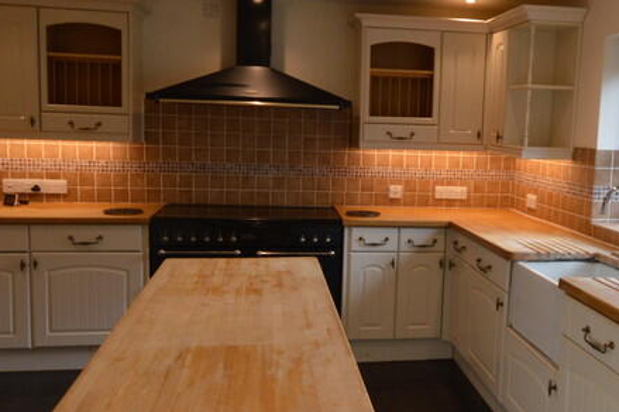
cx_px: 369
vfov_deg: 37.8
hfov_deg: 54.1
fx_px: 601
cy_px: 210
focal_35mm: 35
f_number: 5.6
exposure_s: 1/125
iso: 400
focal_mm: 10
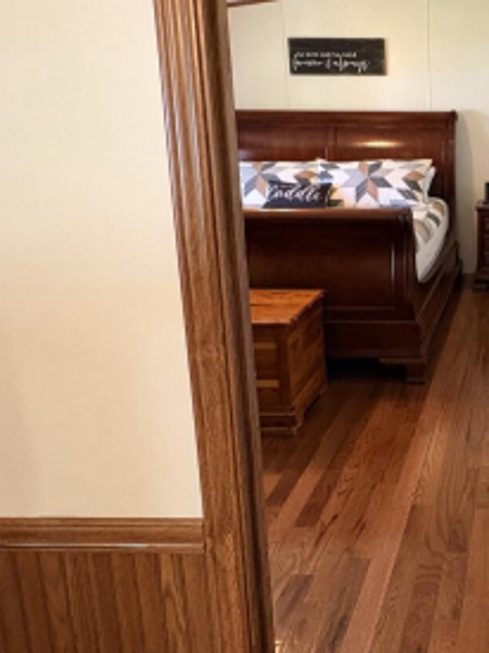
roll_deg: -1.3
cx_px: 527
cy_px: 239
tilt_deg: -10.3
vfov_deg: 53.3
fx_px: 641
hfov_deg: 36.0
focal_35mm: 34
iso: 500
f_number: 2.2
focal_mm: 2.22
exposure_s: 1/60
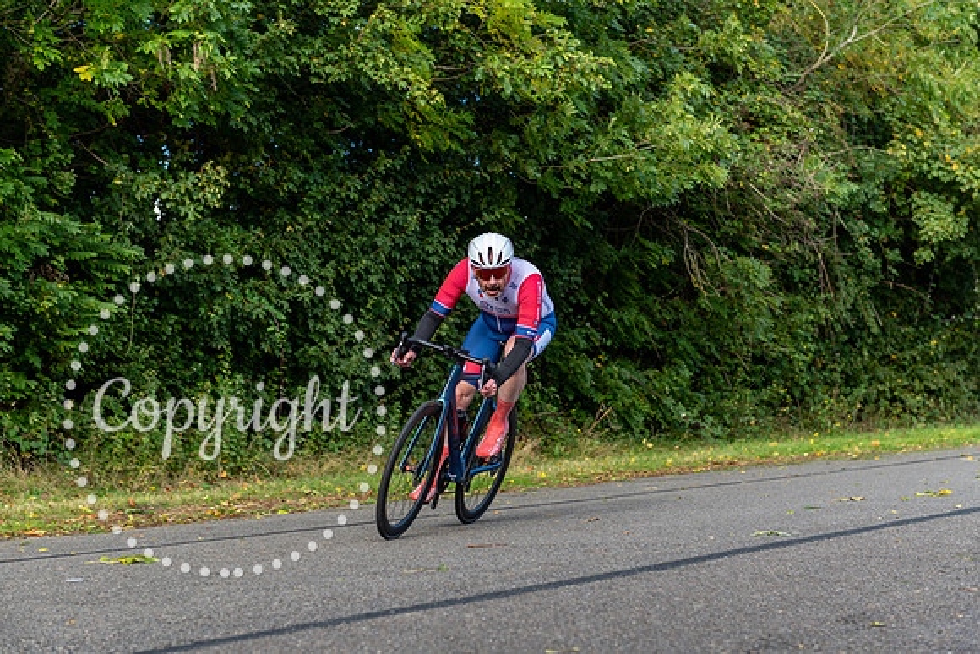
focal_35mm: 66
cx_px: 490
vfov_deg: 20.6
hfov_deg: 30.5
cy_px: 327
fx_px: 1797
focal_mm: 66
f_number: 3.5
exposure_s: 1/640
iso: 200
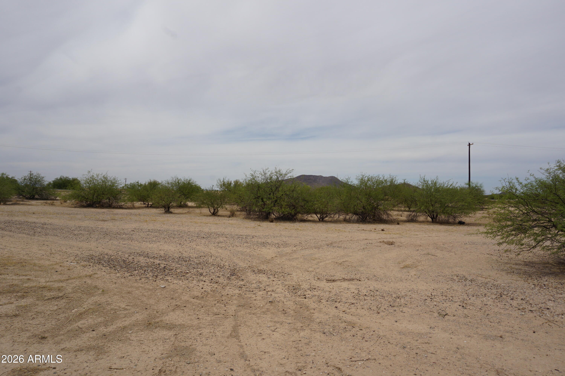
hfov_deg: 73.8
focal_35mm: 24
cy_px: 188
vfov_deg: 53.0
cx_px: 282
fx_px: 376
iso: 100
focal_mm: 16
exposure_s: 1/320
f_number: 11
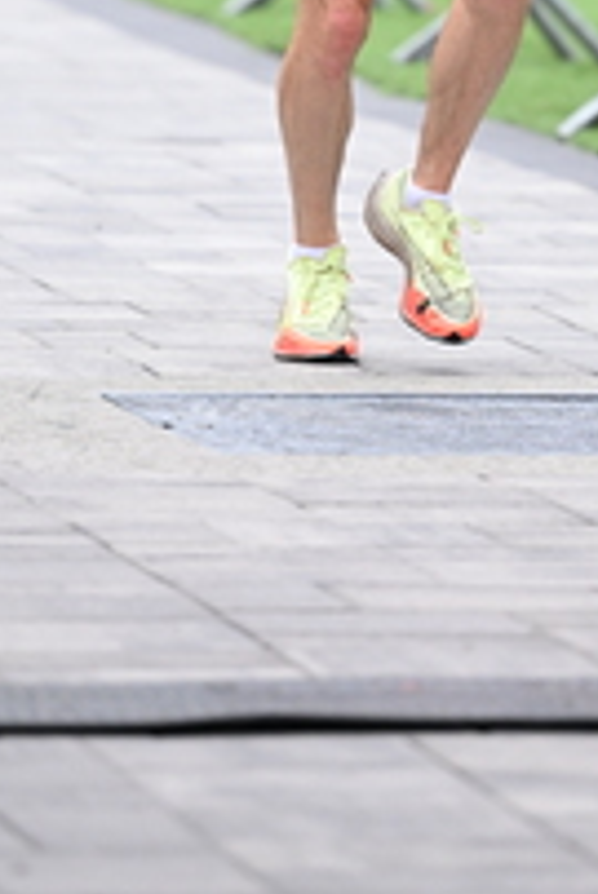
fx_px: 10471
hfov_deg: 3.3
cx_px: 405
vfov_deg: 4.9
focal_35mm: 421
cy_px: -128
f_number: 2.8
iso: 1250
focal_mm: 155
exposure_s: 1/1250
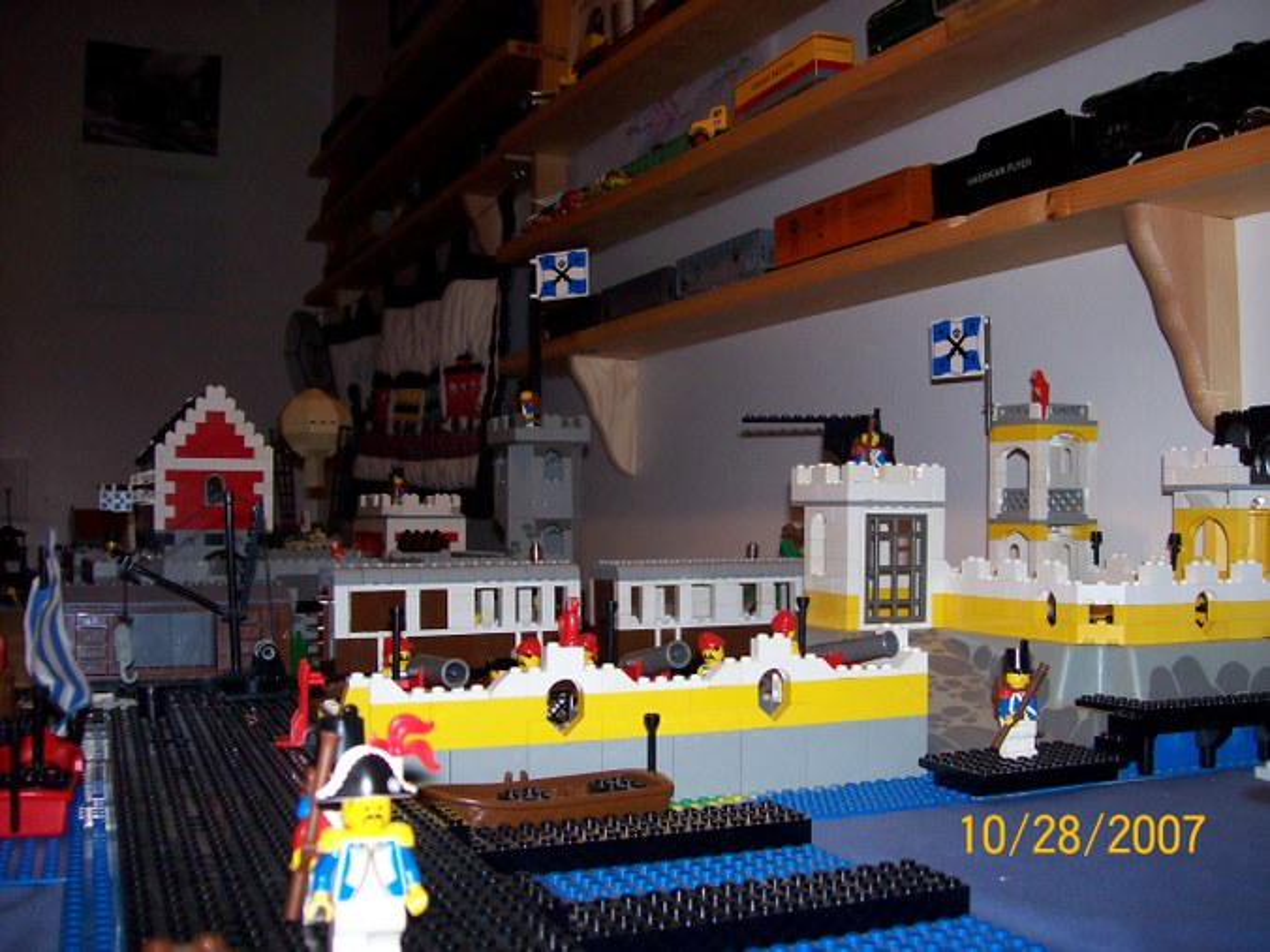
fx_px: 1321
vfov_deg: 39.7
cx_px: 635
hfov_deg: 51.4
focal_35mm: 36
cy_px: 476
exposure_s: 1/64
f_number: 2.7
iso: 80
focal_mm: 6
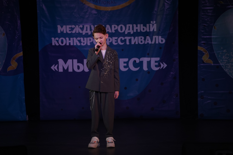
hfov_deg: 11.4
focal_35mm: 181
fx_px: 1171
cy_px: 78
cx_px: 116
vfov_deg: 7.6
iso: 1600
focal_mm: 181
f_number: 5.6
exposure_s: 1/400
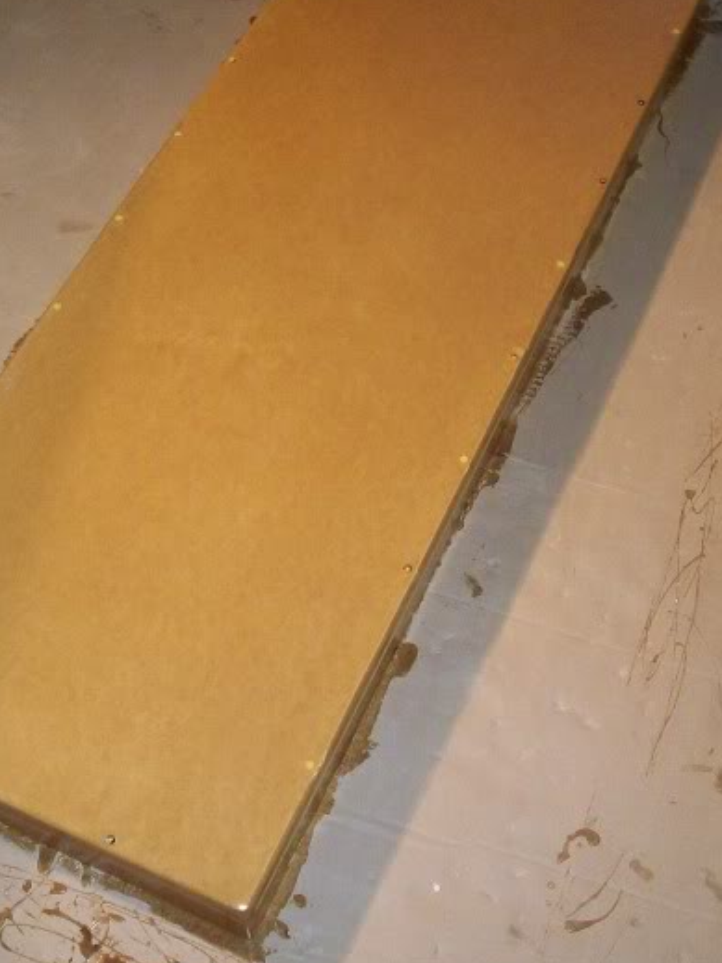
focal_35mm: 57
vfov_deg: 33.8
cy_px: 501
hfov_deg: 25.6
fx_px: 1586
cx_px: 308
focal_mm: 6.2
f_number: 2.8
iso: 200
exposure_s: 1/64
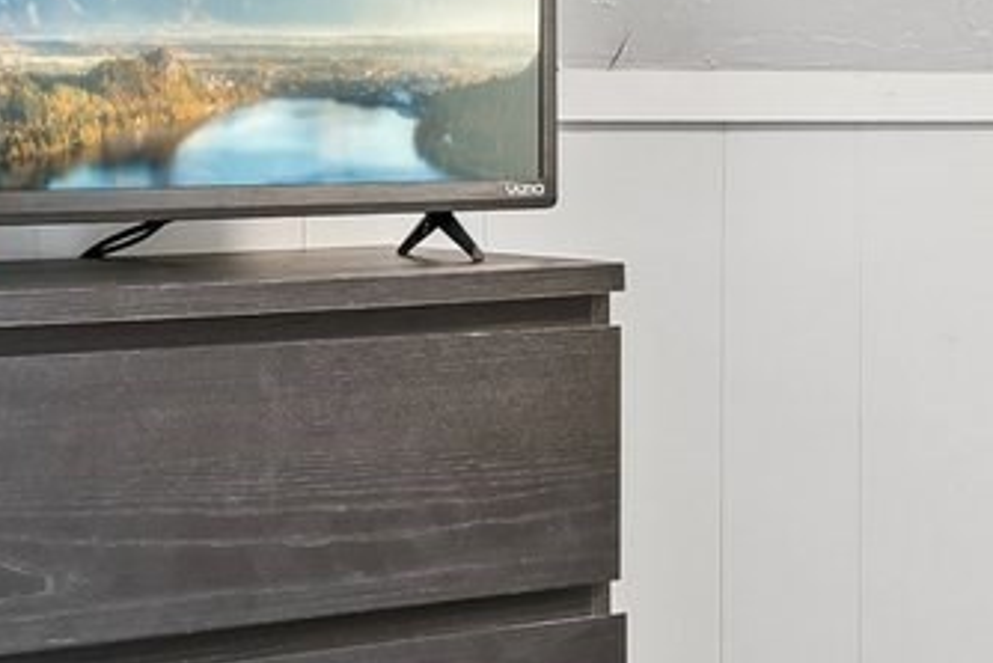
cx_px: 1543
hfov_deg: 18.2
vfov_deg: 13.9
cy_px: 126
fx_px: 2704
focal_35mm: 98
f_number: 8
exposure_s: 1/4
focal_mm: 16
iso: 400
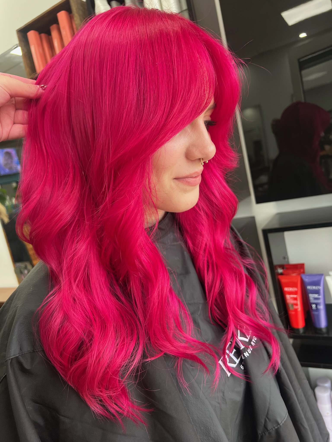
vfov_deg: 67.3
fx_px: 332
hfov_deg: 53.1
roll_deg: +13.1
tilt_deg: -8.3
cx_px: 166
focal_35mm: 26
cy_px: 221
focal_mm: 5.7
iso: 125
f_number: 1.5
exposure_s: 1/100
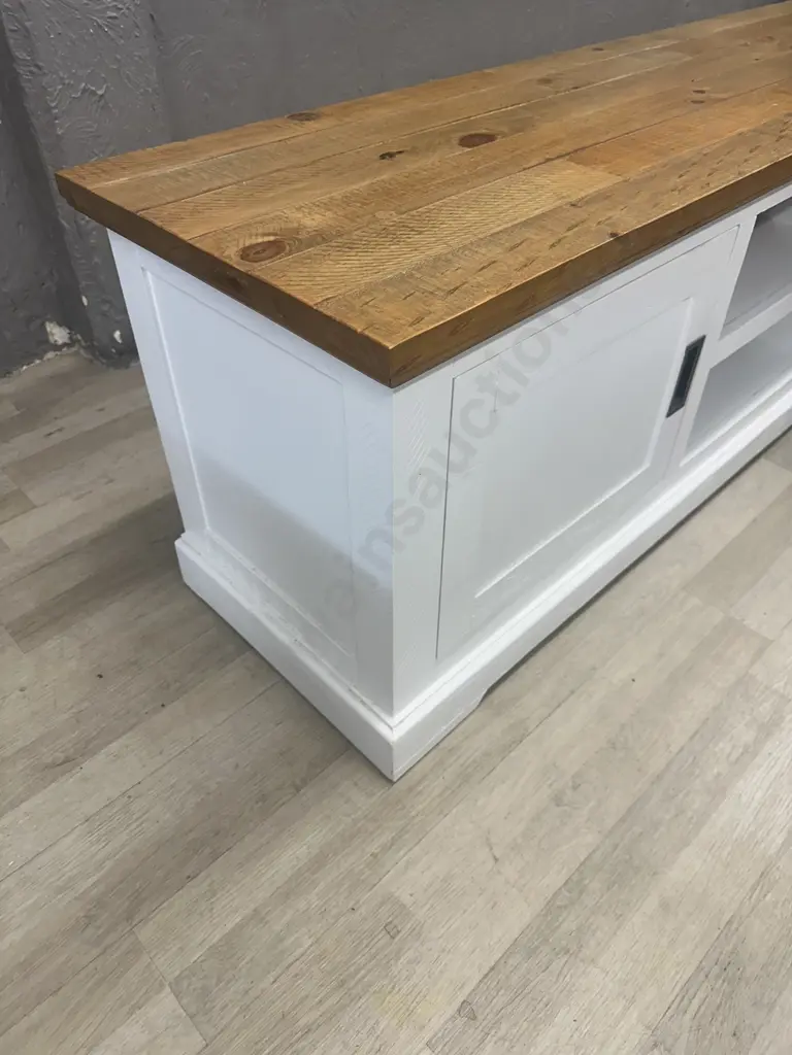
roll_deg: -0.8
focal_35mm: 24
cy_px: 528
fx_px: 732
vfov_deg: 71.6
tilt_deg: -40.0
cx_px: 396
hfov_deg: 56.8
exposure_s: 1/100
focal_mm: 6.86
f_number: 1.78
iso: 125
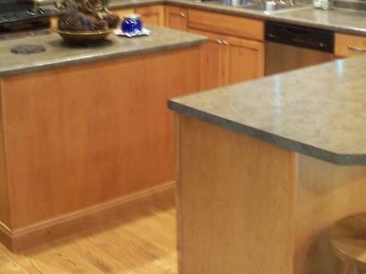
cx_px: 256
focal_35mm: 84
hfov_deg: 23.1
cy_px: 0
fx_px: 888
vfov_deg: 17.2
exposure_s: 1/4
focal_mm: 6.3
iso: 140
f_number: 2.8
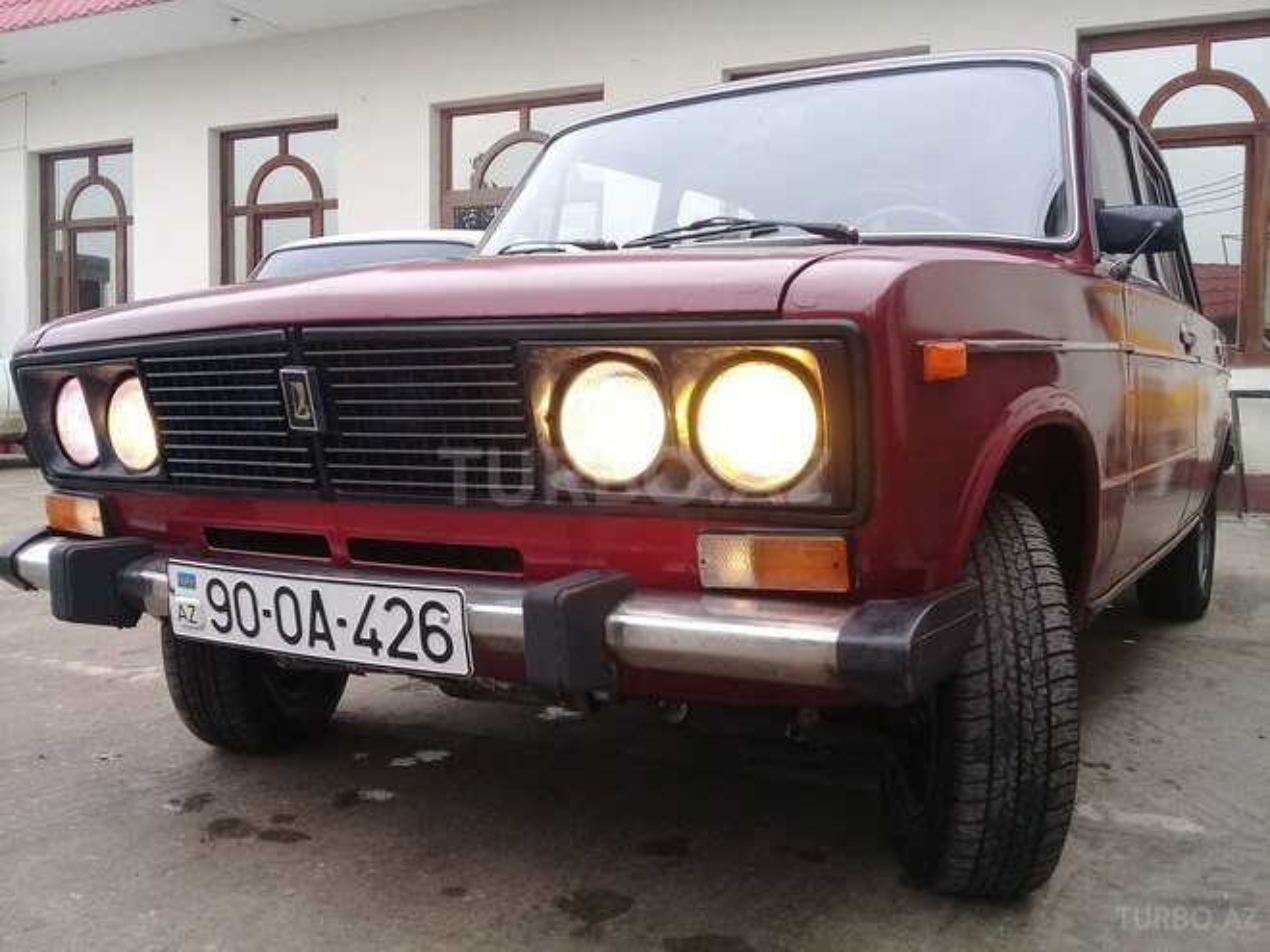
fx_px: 1137
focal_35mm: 31
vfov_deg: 45.4
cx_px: 635
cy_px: 476
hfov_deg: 58.4
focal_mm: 3.3
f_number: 2.2
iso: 50
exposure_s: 1/114
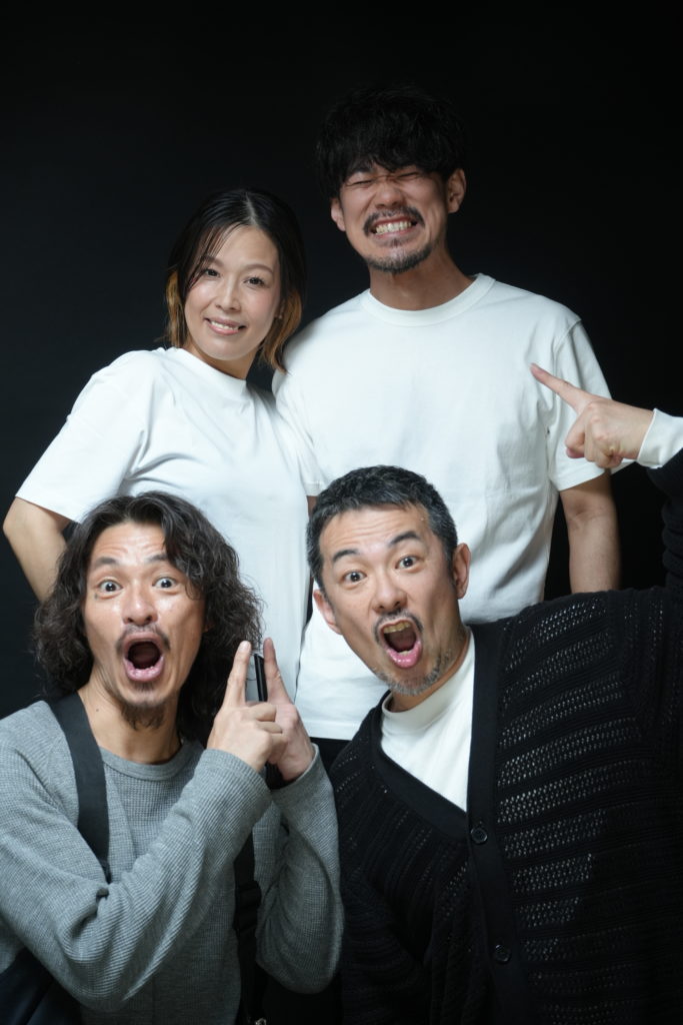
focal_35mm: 64
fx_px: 1821
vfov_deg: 31.4
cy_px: 512
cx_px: 342
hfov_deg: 21.2
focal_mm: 64
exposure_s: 1/125
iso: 1000
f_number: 9
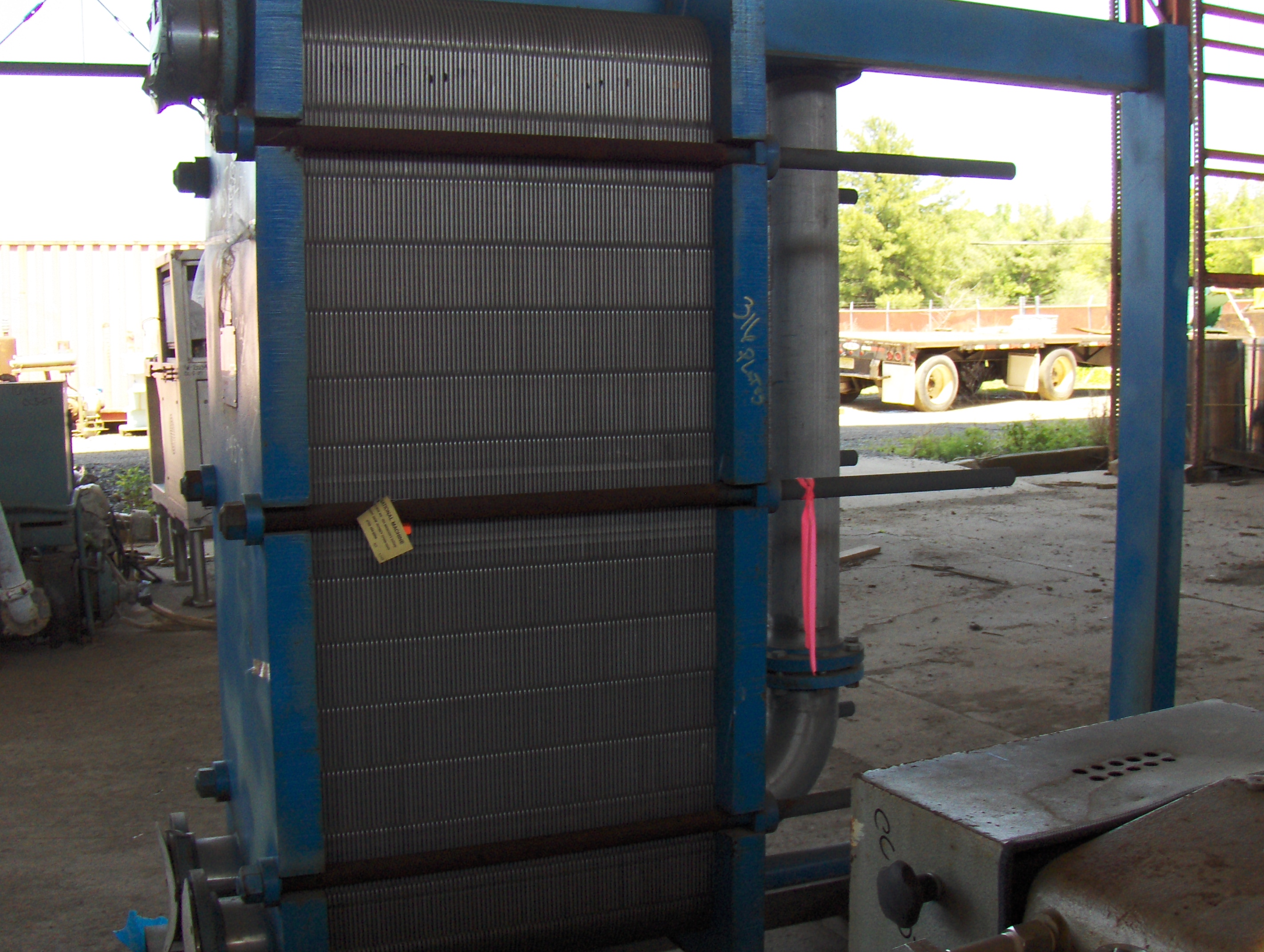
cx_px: 632
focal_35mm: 41
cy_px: 476
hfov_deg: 45.7
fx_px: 1499
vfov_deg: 35.2
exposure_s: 1/128
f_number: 3.5
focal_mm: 6.5
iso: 200
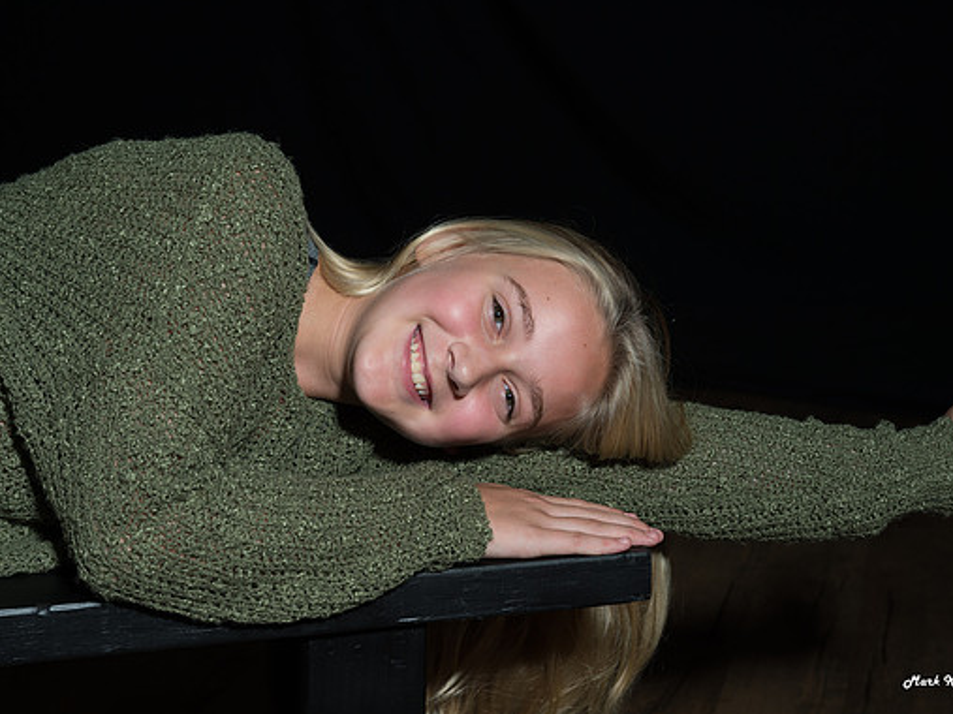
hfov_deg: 29.4
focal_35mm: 66
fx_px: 1817
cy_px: 353
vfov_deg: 22.2
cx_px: 515
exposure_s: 1/250
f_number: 8
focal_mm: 60
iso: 200
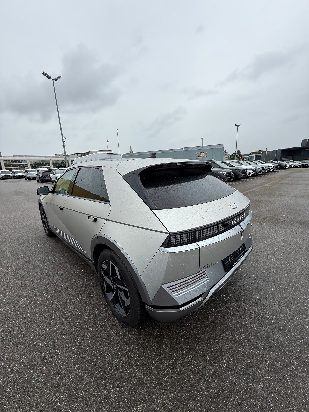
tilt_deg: -12.1
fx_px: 167
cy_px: 206
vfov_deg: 102.1
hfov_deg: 85.7
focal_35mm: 14
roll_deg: +2.3
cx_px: 154
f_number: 2.2
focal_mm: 2.22
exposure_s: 1/830
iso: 50
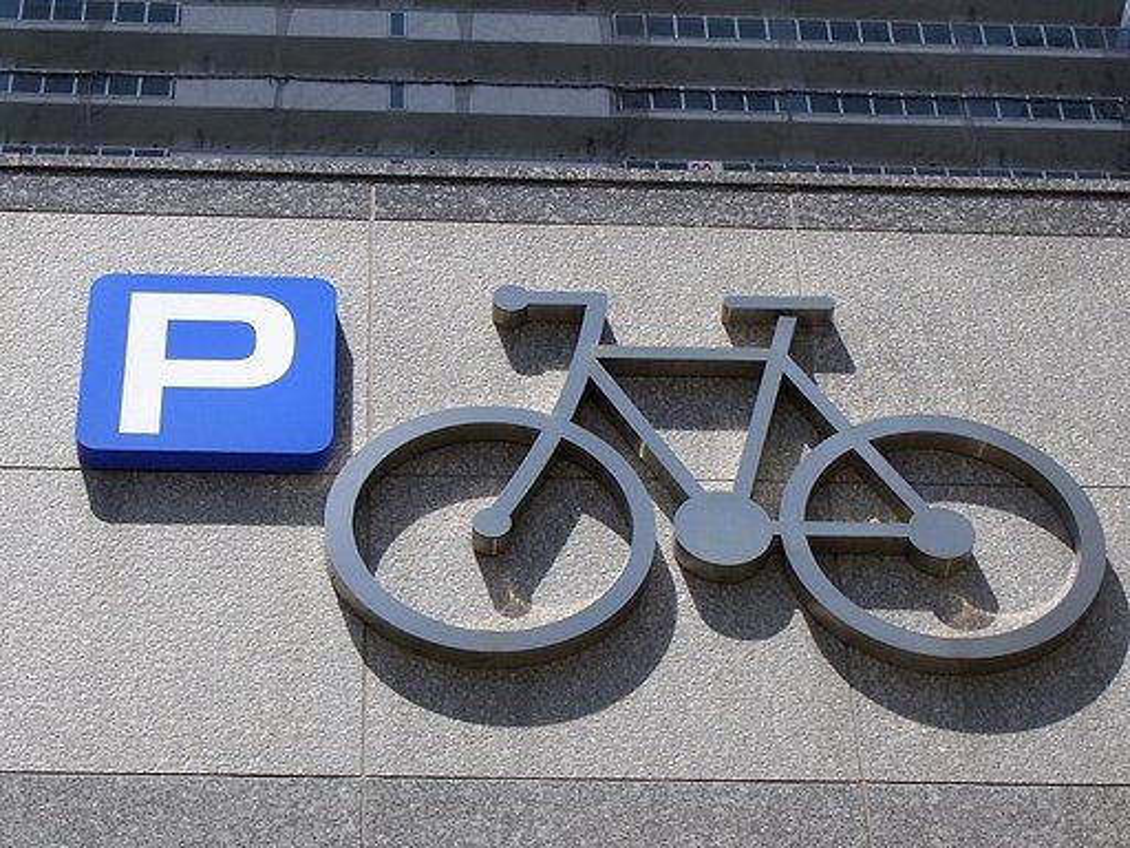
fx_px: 2416
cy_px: 424
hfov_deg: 26.3
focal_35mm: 74
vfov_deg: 19.9
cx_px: 565
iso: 80
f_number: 6.2
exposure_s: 1/320
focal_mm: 12.2
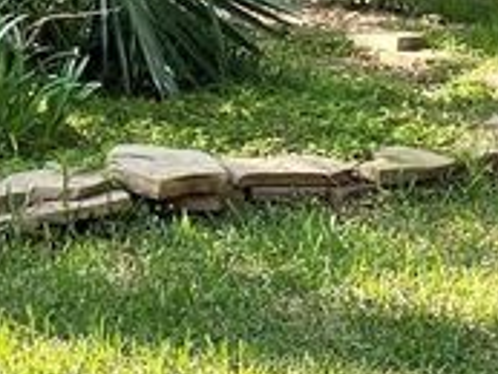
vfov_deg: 8.7
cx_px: -173
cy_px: -541
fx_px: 2217
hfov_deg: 12.4
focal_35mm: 154
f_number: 1.6
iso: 32
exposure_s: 1/121
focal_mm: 4.2
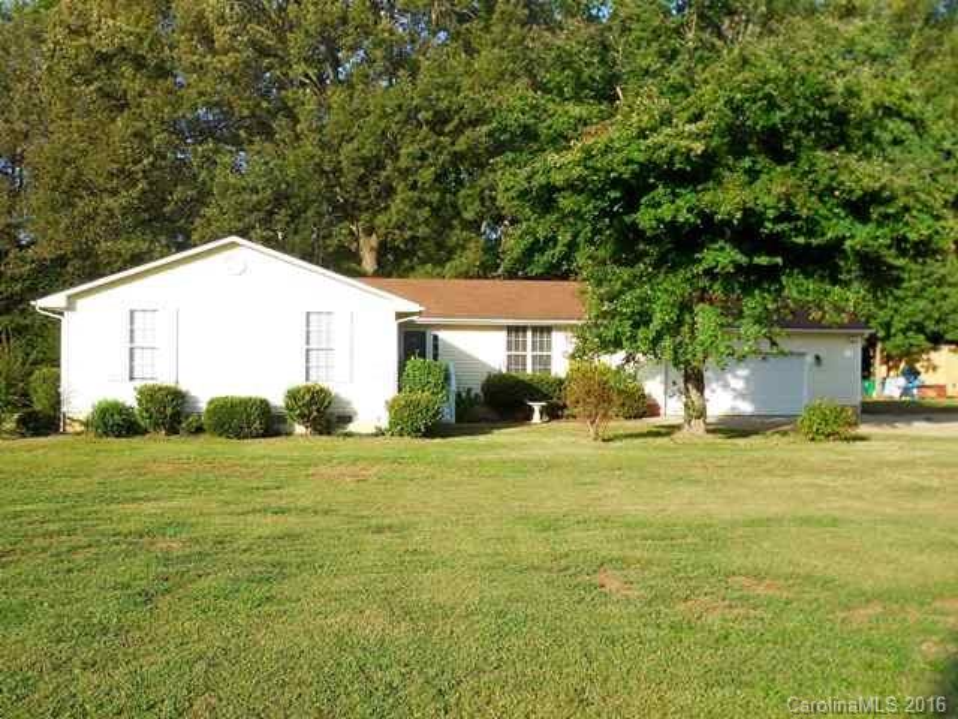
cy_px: 360
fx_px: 1079
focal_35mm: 39
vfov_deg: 36.8
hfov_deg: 47.9
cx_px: 479
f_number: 3.8
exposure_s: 1/400
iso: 125
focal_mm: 7
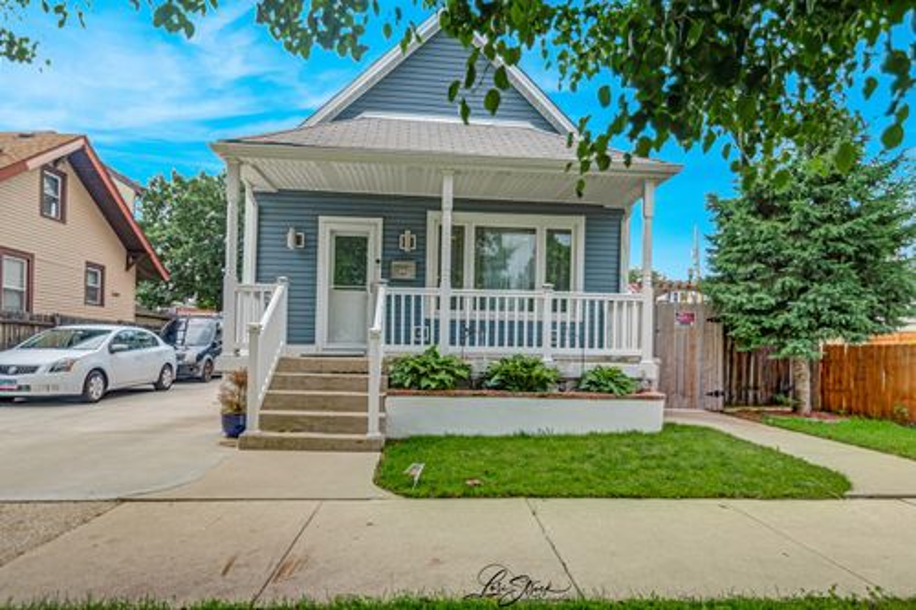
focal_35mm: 19
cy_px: 305
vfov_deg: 64.5
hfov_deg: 86.9
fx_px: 483
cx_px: 458
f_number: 8
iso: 400
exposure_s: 1/1250
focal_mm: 13
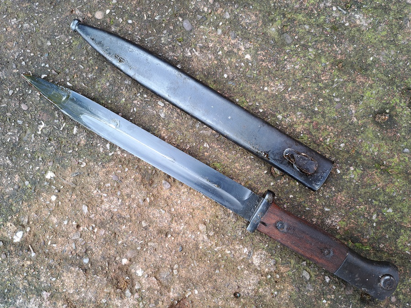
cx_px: 206
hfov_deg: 71.6
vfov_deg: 56.8
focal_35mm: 24
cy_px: 154
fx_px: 285
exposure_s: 1/50
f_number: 1.8
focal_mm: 5.23
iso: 50
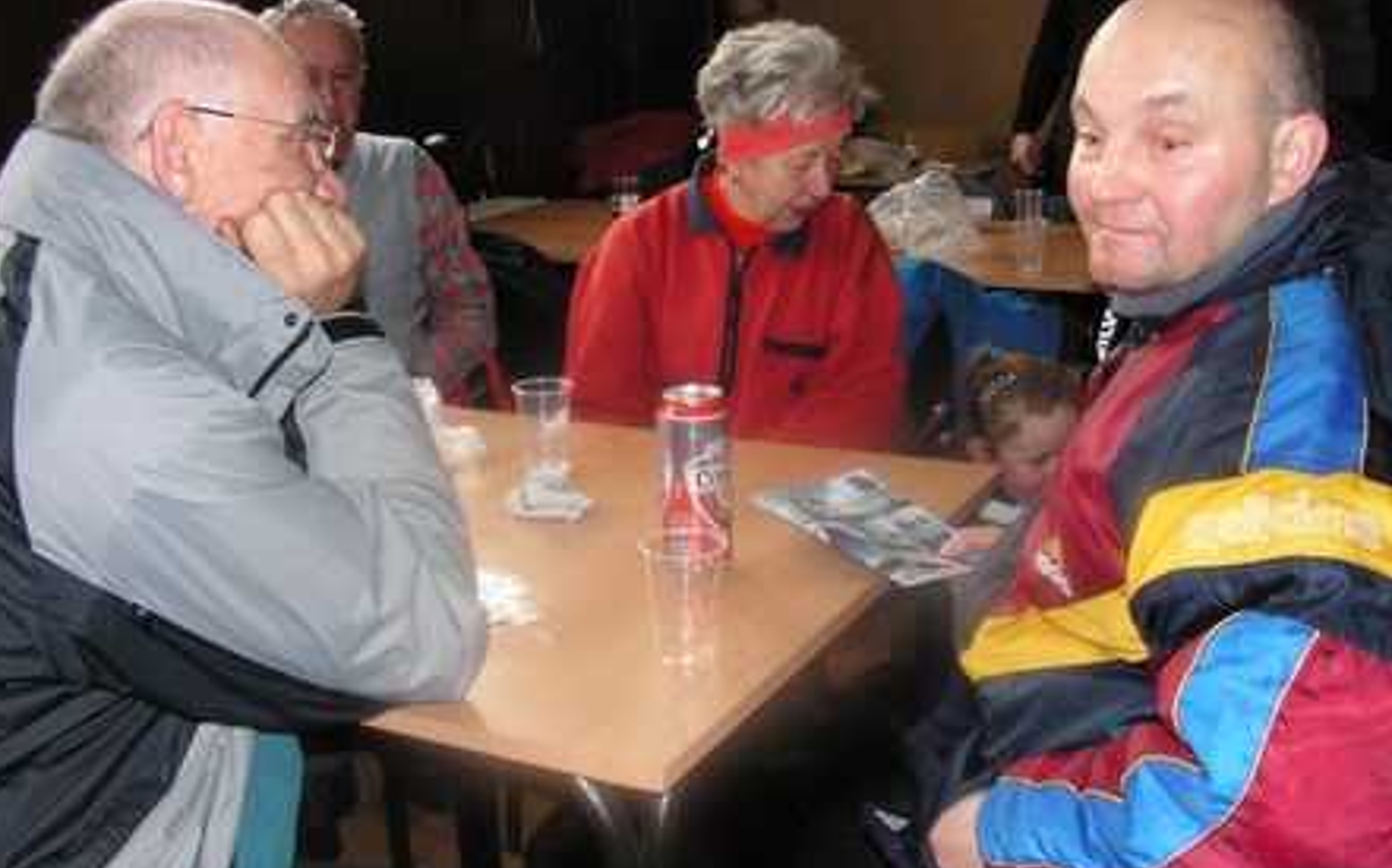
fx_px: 1479
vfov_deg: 32.7
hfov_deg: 50.4
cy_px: 426
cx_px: 691
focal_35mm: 39
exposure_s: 1/40
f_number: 3.2
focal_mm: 6
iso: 100
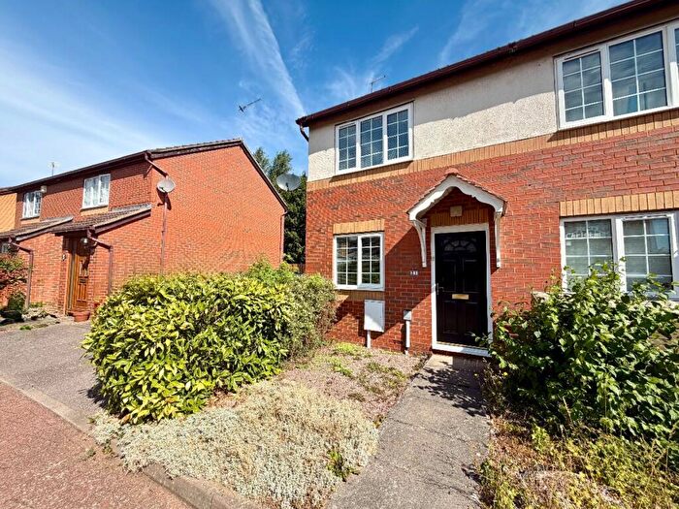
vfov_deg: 85.7
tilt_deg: +4.0
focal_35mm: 14
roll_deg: -0.7
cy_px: 254
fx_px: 275
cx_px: 340
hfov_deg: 102.1
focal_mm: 2.22
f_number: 2.2
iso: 25
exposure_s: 1/770
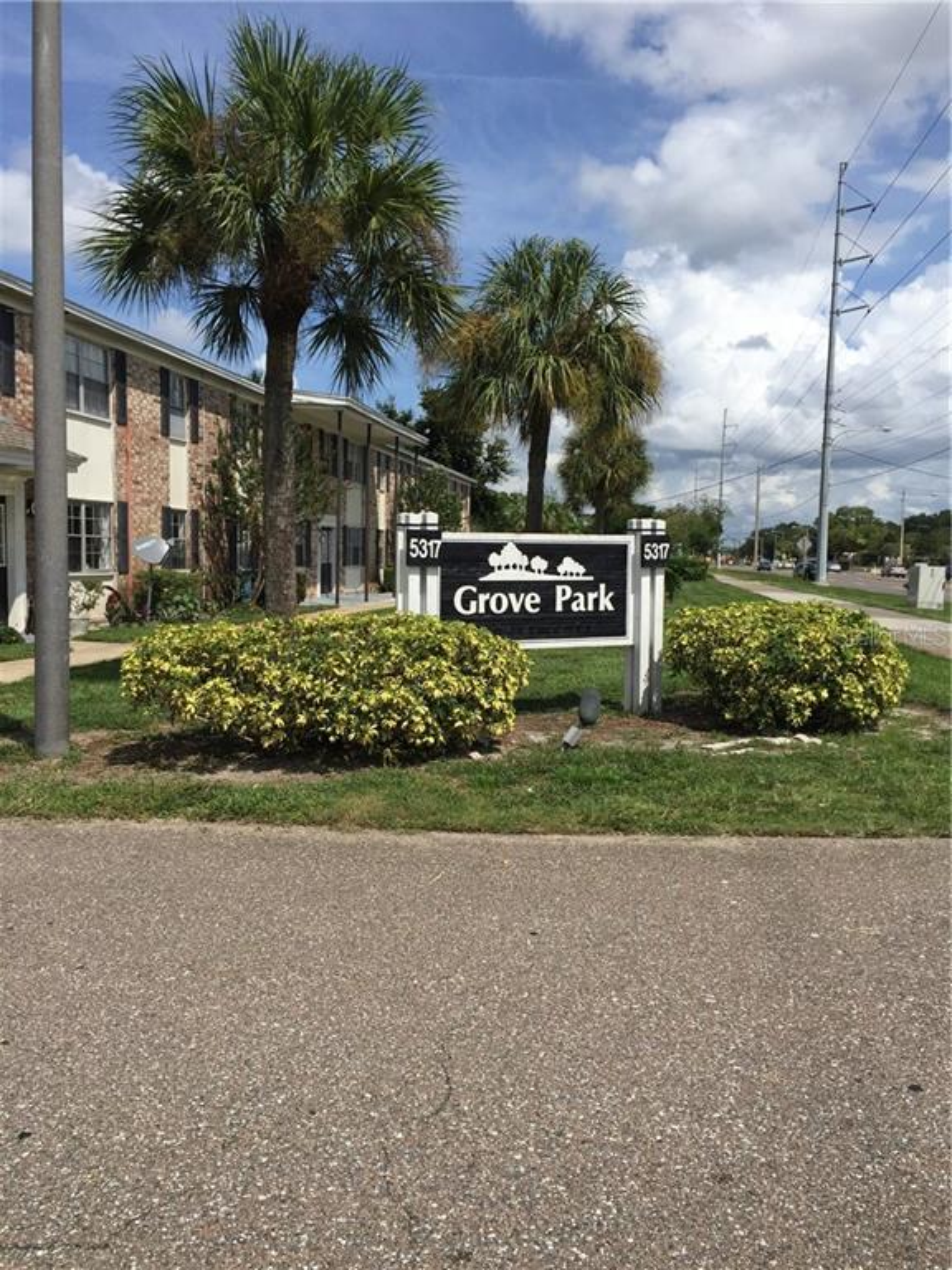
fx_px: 1063
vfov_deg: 61.7
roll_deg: -0.6
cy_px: 635
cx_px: 476
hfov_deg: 48.2
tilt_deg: -4.3
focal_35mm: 29
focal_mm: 4.15
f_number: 2.2
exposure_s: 1/3049
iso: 32
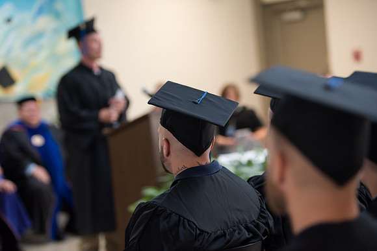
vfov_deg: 12.5
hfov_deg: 18.6
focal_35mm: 110
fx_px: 1152
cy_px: 126
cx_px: 188
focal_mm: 110
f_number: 2.8
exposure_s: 1/200
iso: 3200
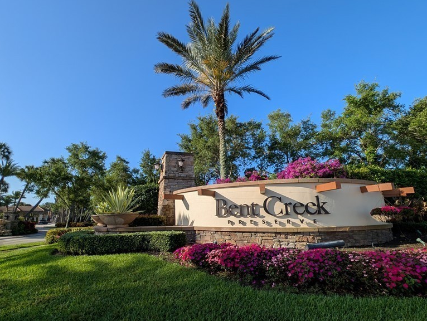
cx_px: 201
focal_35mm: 16
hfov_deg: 94.3
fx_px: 198
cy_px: 166
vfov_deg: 78.2
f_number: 1.95
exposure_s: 1/1692
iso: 38
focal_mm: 2.23
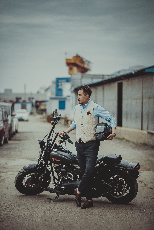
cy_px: 115
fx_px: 545
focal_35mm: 85
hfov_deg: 16.1
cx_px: 77
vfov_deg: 23.9
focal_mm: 85
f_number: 1.8
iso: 160
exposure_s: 1/4000
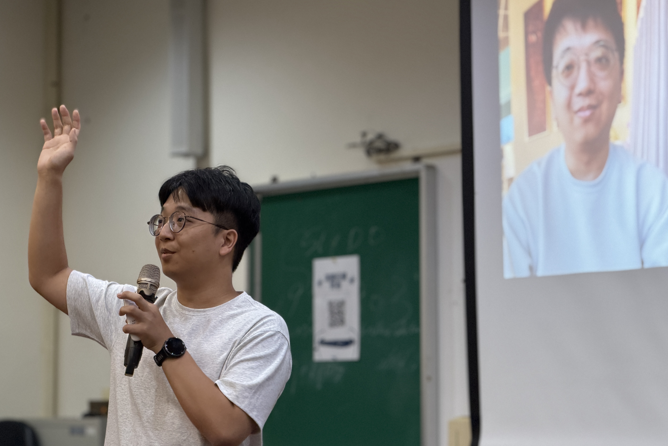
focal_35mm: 105
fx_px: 1948
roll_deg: +0.2
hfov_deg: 19.5
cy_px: 234
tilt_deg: +4.6
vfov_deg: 13.0
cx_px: 332
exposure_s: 1/60
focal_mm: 16.89
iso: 400
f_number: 2.8
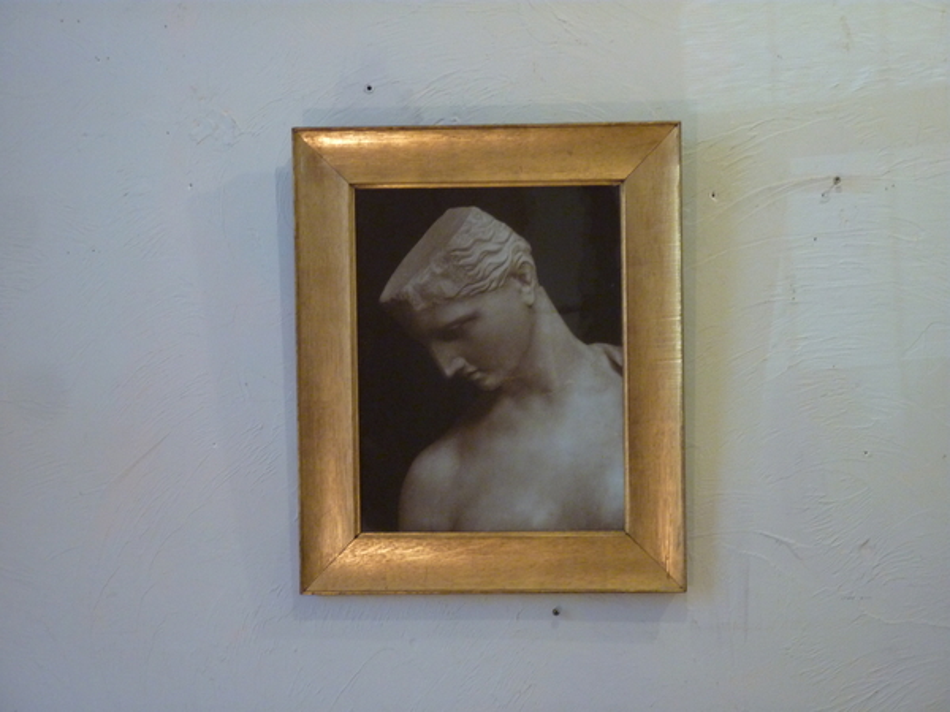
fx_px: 2854
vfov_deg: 14.2
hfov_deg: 18.9
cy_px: 356
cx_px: 475
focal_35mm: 104
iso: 400
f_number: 4.3
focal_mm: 17
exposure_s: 1/20
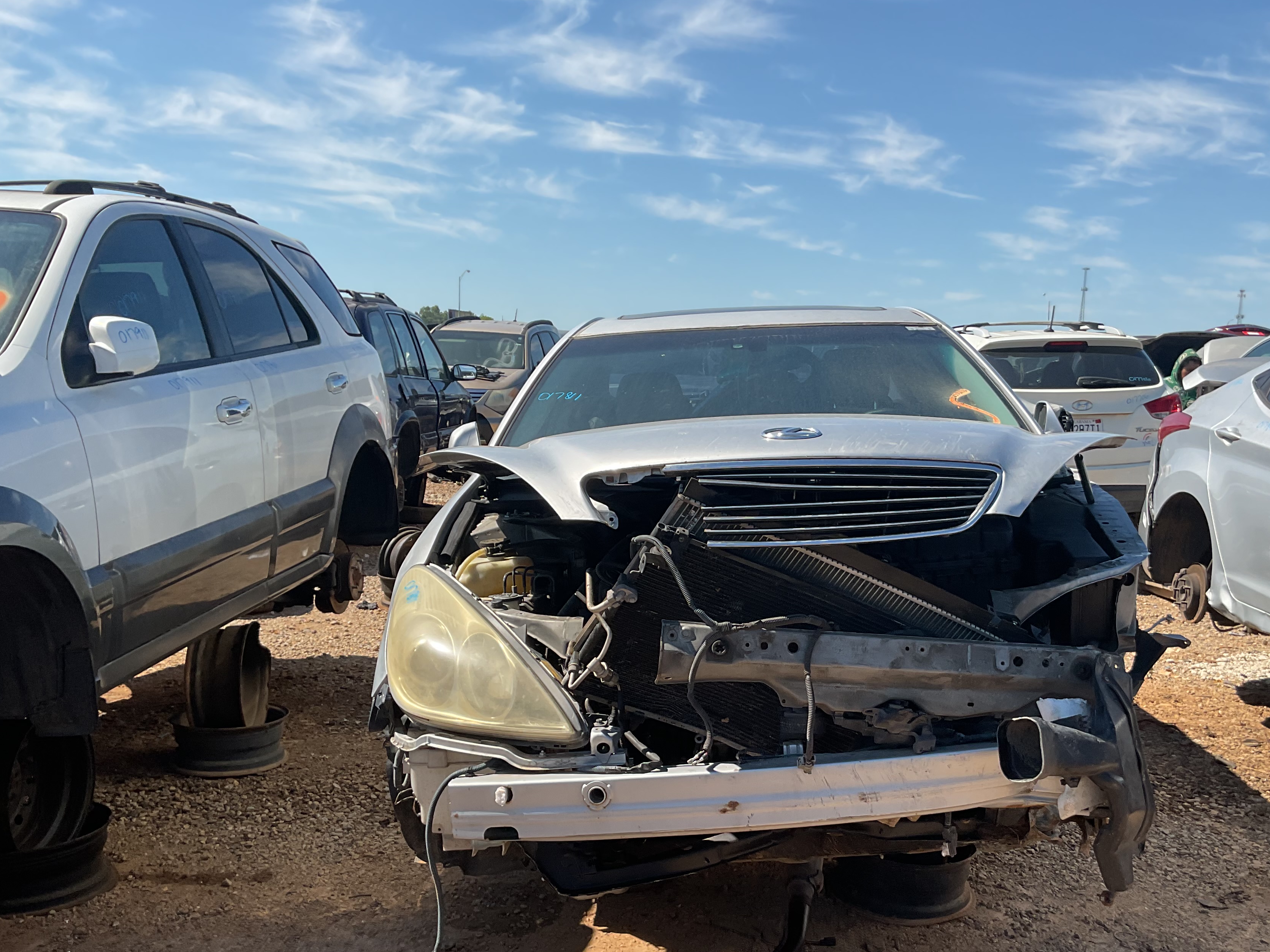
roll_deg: -3.0
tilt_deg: -8.5
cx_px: 739
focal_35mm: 35
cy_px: 571
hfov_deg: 52.4
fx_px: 1284
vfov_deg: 40.5
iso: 16
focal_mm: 3
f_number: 1.8
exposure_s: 1/1675
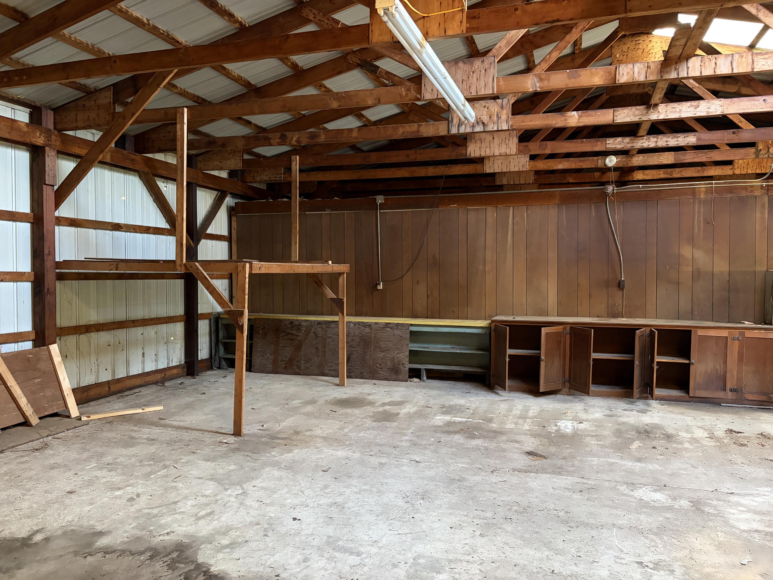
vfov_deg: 53.1
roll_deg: +0.0
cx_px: 386
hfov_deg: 67.3
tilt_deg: -1.0
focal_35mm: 26
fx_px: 581
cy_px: 290
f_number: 1.6
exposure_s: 1/34
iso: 640
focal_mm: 5.96
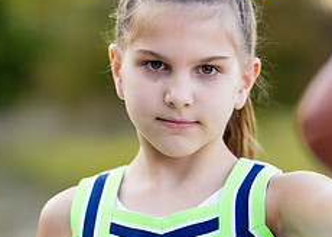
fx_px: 1414
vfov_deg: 9.6
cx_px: 179
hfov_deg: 13.4
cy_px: 180
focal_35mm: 150
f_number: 1.2
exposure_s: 1/1000
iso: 100
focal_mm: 50
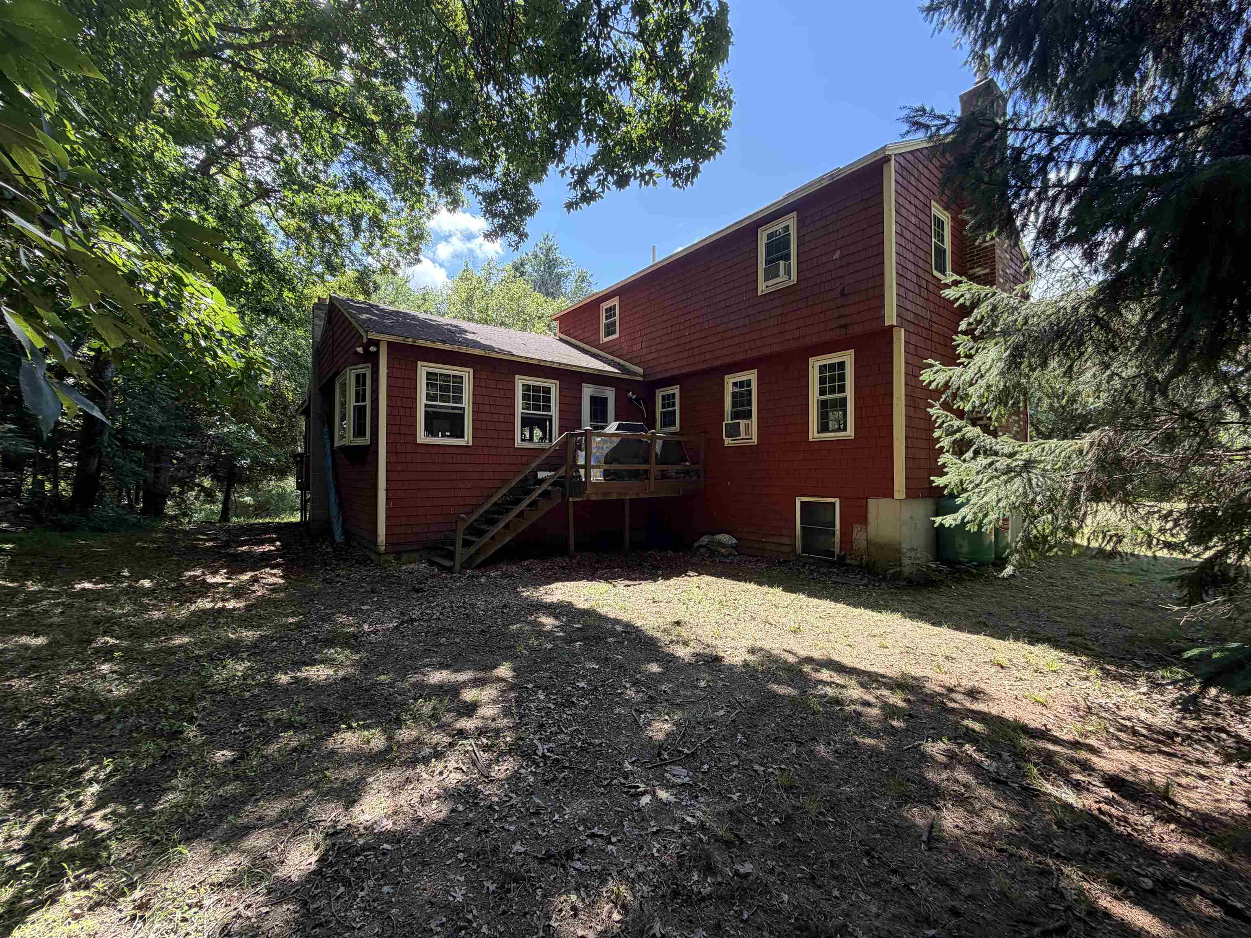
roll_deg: +0.5
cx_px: 626
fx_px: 506
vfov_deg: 85.7
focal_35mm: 14
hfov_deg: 102.1
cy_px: 469
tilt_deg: +0.7
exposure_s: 1/171
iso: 50
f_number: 2.2
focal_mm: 2.22
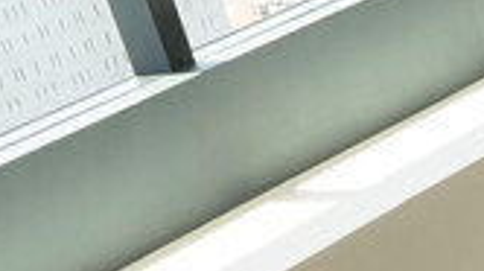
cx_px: 1019
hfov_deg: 11.5
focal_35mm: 165
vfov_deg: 5.7
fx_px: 2116
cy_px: 1288
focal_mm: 18
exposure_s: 1/30
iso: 160
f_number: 9
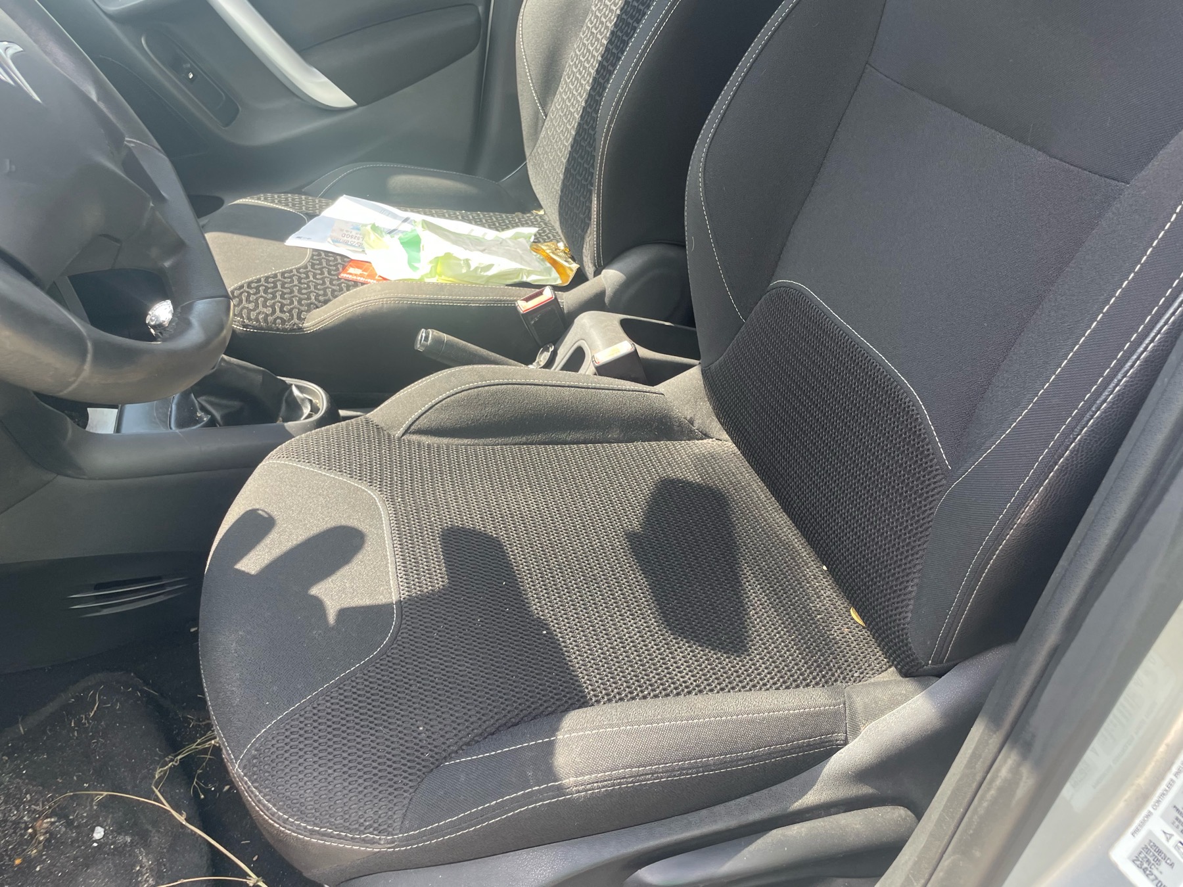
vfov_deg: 53.1
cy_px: 444
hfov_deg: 67.3
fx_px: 889
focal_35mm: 26
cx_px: 592
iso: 32
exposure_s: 1/143
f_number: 1.6
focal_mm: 4.2
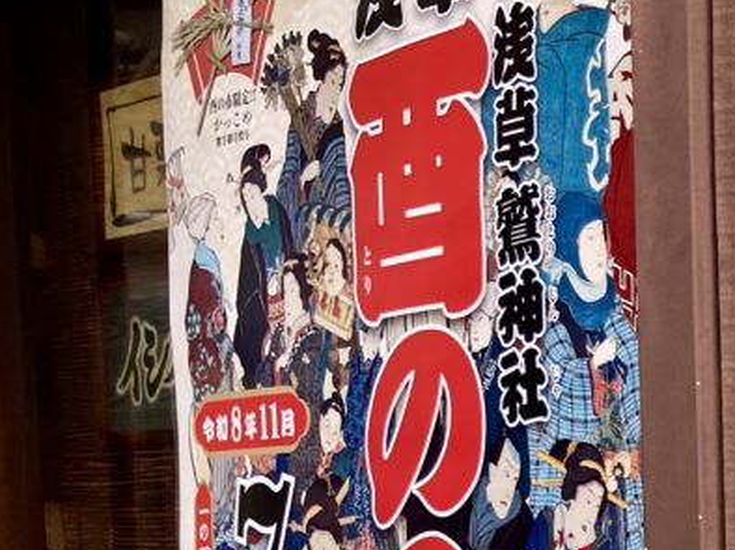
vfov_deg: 15.5
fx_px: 1931
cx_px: 1192
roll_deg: -0.4
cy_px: 708
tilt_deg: -4.0
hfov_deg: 18.4
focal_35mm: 91
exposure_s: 1/100
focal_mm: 3.99
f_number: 1.8
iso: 25
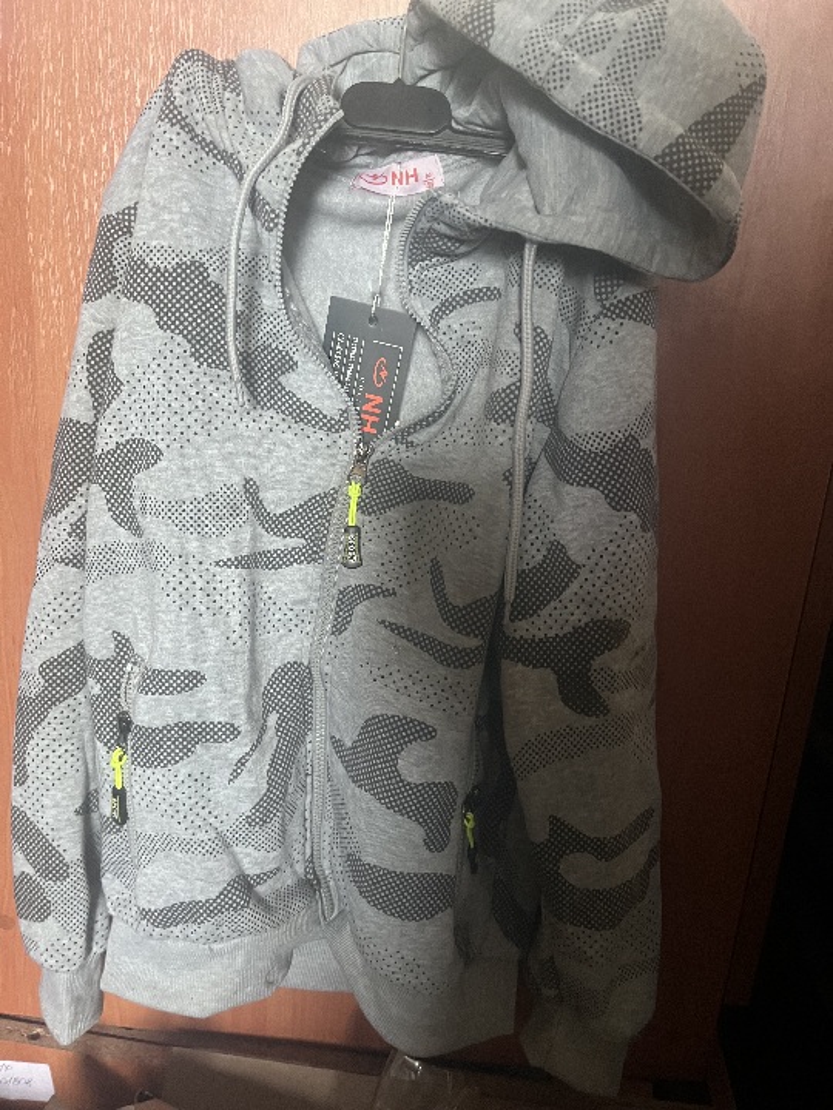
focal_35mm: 26
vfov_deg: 67.3
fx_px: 834
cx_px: 416
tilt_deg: -14.7
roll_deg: -4.3
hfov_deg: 53.1
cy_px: 555
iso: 640
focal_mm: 5.1
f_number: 1.6
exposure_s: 1/38
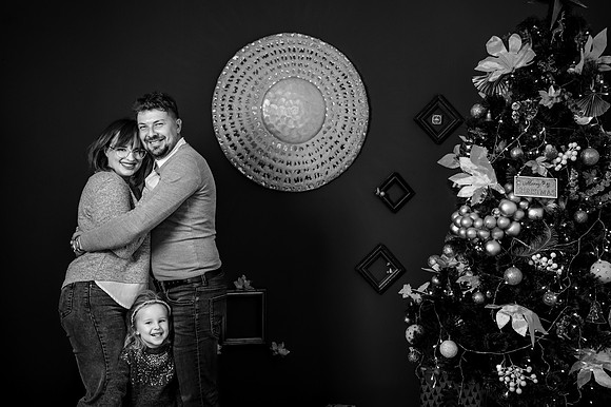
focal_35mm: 38
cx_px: 310
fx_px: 650
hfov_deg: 50.4
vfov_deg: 34.8
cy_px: 206
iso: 800
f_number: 4
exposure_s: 1/200
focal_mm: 34
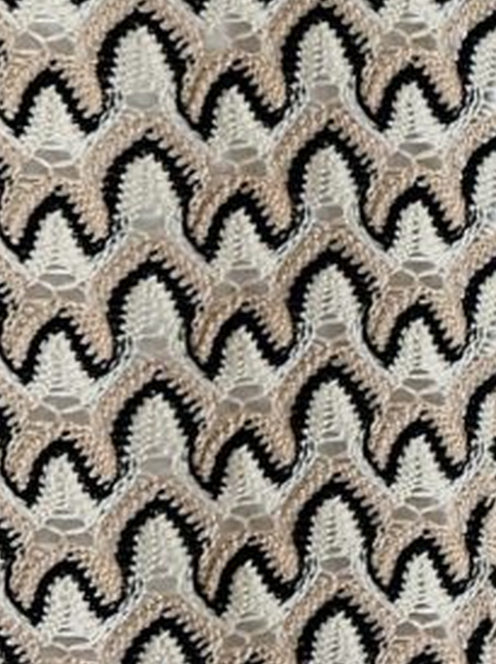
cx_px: 1212
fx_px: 3291
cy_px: 48
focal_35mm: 172
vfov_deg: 11.4
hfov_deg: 7.9
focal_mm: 5.4
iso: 800
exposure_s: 1/120
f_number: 1.8
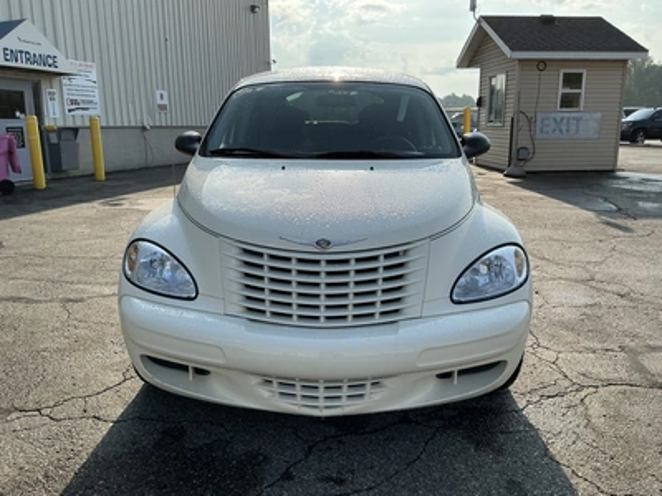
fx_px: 535
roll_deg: +2.0
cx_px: 331
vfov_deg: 49.7
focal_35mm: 28
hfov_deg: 63.4
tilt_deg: -10.5
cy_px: 248
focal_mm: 3
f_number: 1.8
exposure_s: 1/1626
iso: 25
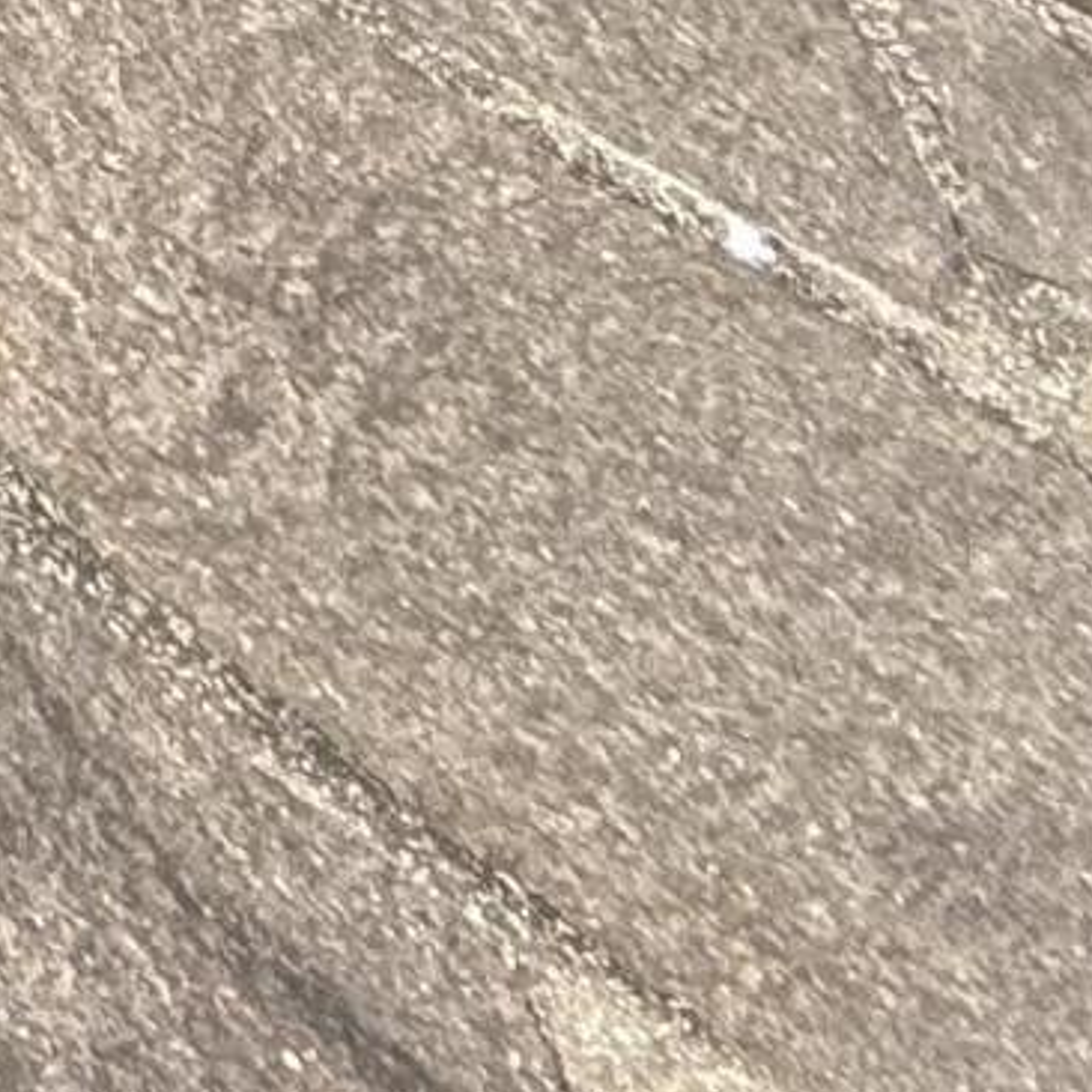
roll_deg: +1.1
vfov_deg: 10.2
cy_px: -2375
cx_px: -2517
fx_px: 3962
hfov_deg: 9.9
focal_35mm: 111
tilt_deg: -22.8
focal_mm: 2.22
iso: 50
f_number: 2.2
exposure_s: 1/545
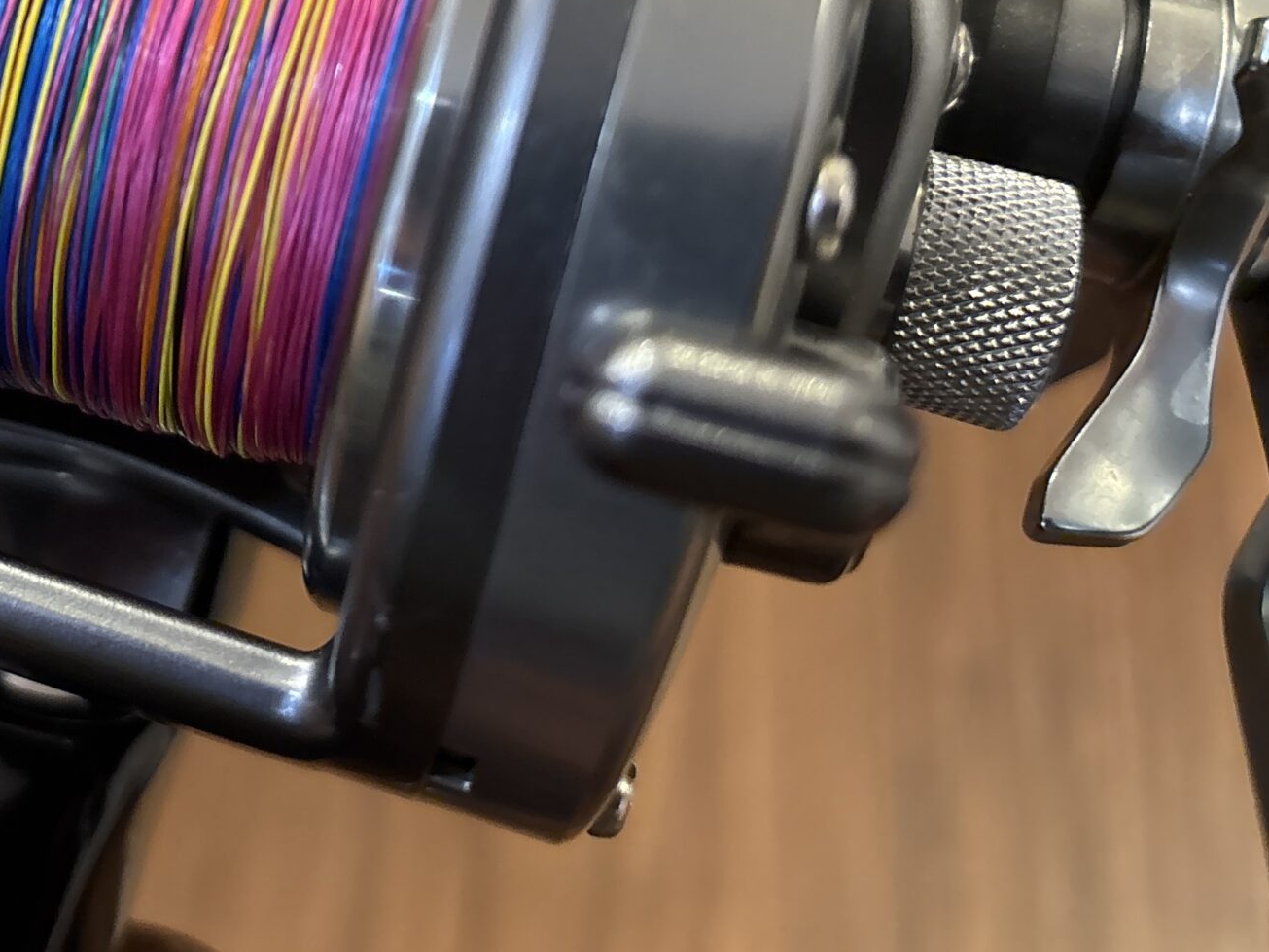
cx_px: 83
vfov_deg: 27.3
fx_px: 1870
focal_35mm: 51
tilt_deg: -55.8
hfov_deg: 34.9
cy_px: 51
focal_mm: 5.96
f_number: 1.6
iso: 400
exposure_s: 1/40
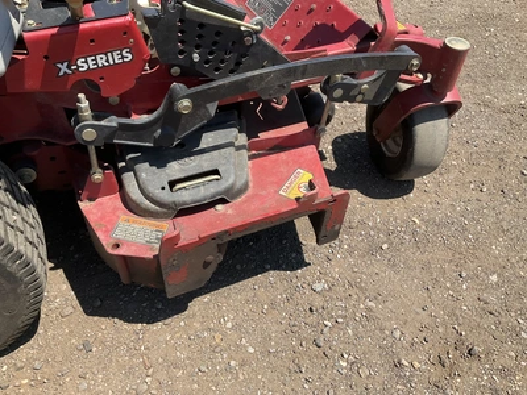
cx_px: 264
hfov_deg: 61.7
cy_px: 198
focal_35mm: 29
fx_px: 442
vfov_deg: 48.2
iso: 25
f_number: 1.8
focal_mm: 3
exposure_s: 1/1035
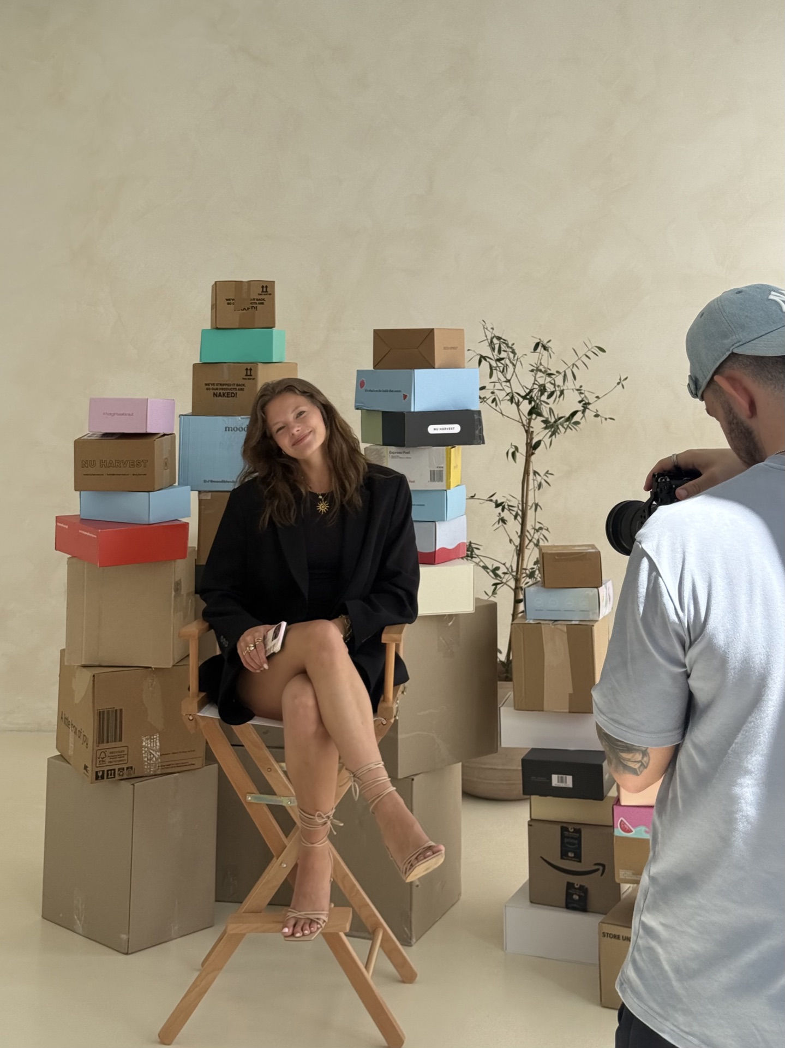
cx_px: 392
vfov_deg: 39.7
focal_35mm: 48
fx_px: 1452
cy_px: 524
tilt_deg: -2.5
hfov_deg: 30.3
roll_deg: -1.2
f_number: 1.78
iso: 100
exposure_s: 1/601
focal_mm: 6.76
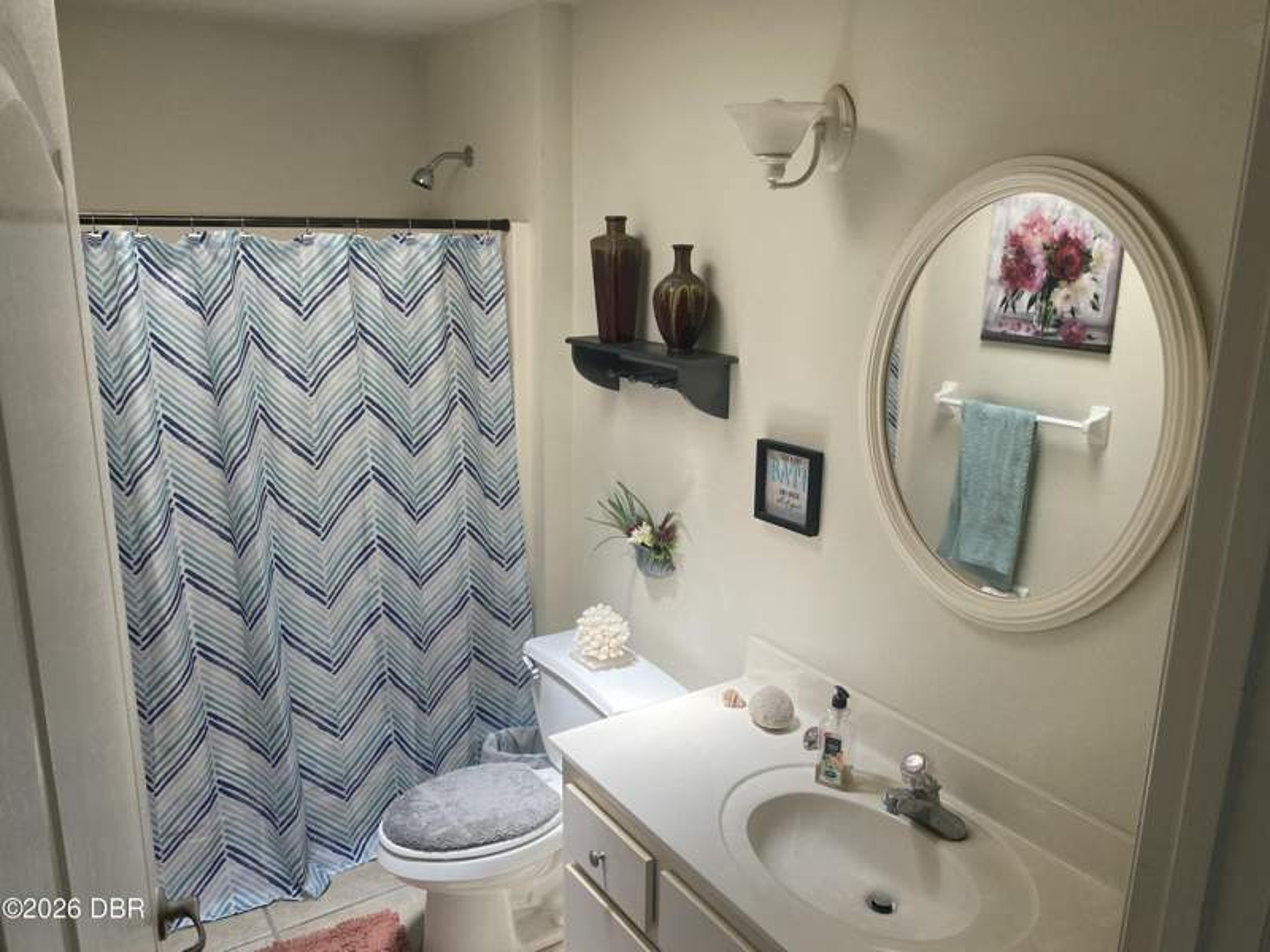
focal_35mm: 26
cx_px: 635
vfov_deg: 53.1
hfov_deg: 67.3
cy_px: 476
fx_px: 954
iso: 80
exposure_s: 1/121
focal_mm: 4.25
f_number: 1.8
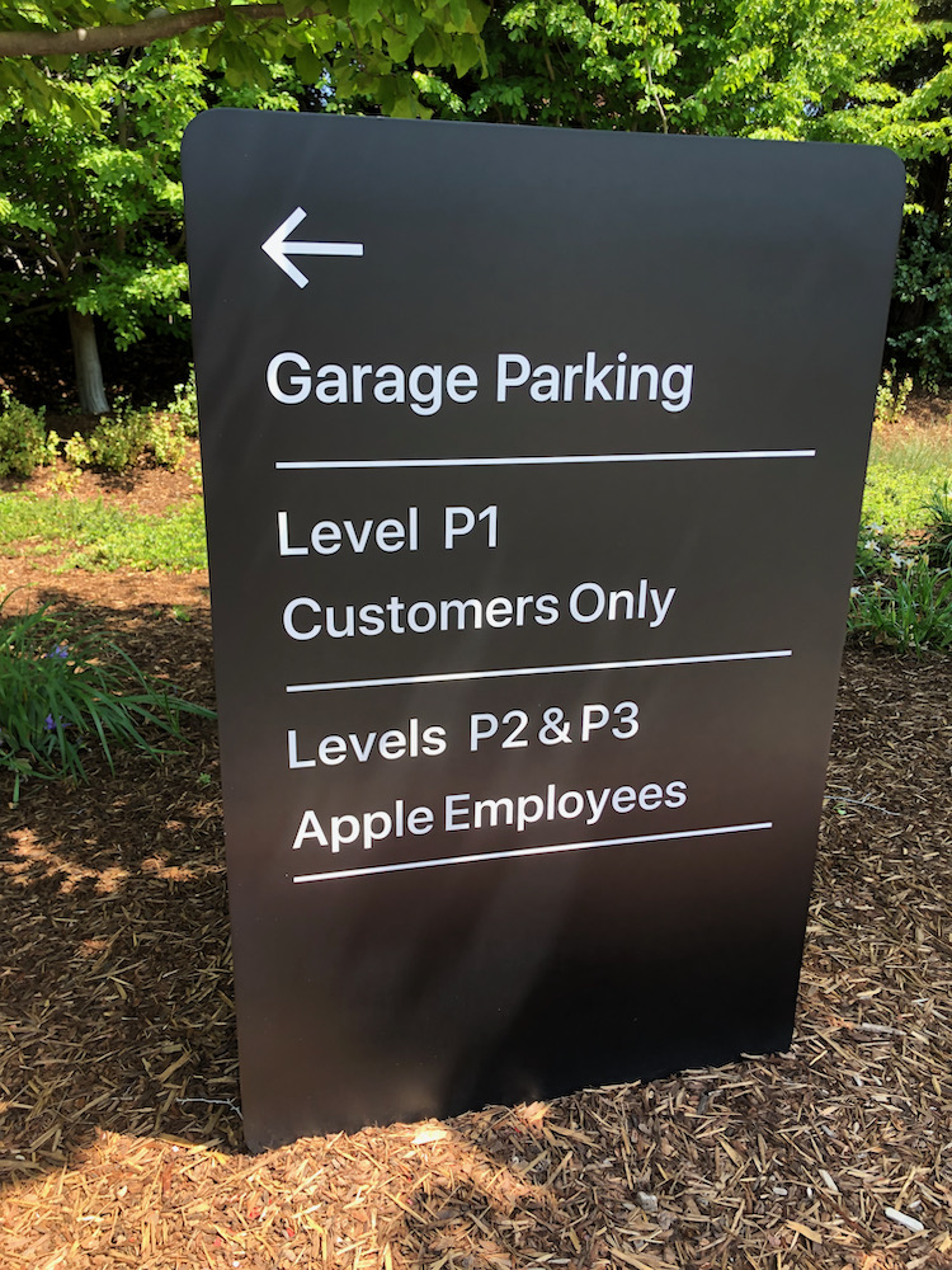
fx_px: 1027
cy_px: 635
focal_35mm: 28
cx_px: 476
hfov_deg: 49.7
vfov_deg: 63.4
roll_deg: -1.4
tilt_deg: -17.9
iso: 20
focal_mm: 3.99
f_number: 1.8
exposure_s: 1/120
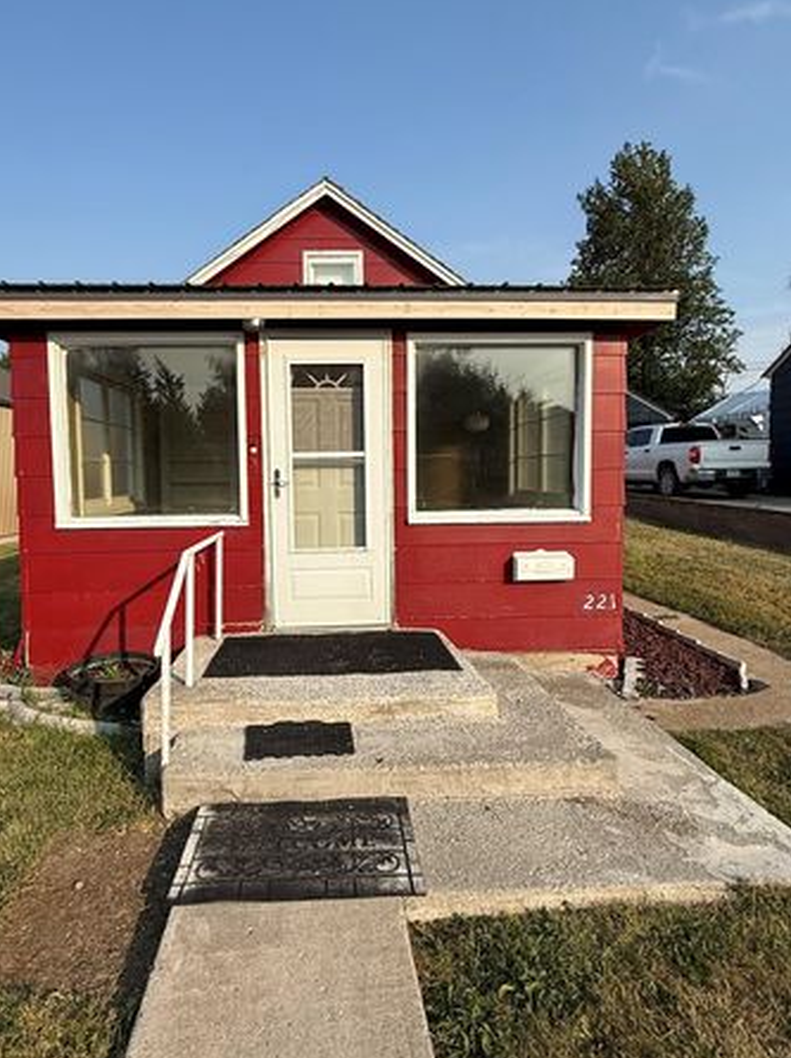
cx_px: 361
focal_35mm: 21
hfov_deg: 63.3
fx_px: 641
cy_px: 519
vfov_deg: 79.0
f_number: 2.2
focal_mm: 2.22
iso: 50
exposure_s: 1/2092
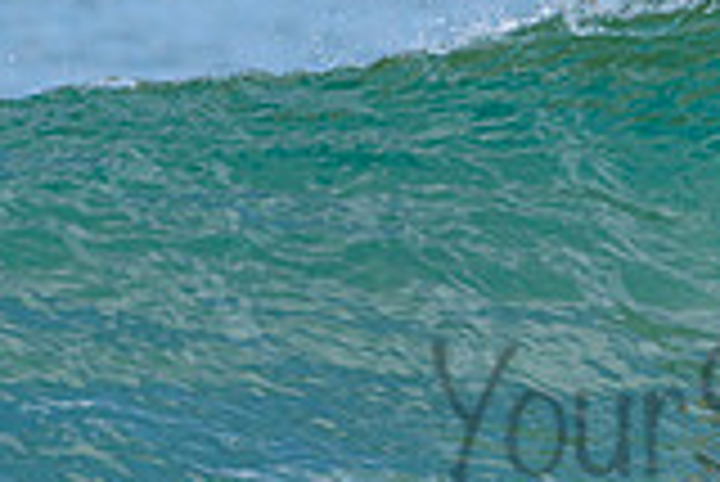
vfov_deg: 0.6
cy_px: 209
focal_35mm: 2224
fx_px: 44519
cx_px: 918
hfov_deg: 0.9
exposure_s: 1/2000
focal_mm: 500
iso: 500
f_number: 5.6
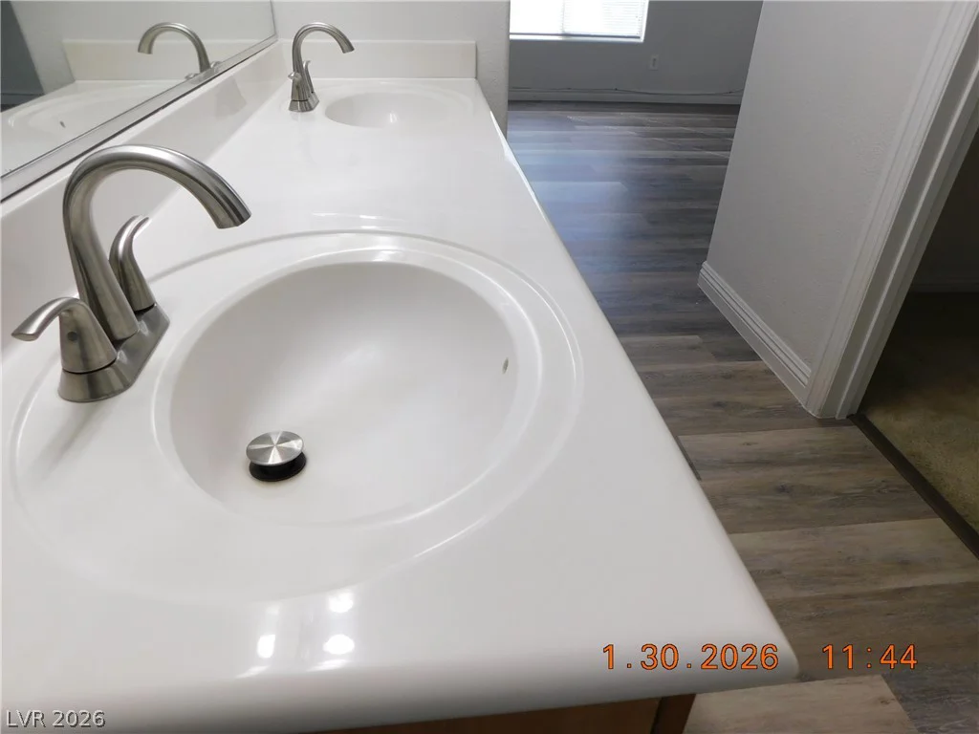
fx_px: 650
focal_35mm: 23
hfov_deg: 73.9
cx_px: 490
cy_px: 367
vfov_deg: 58.9
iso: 140
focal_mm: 4
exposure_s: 1/30
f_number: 3
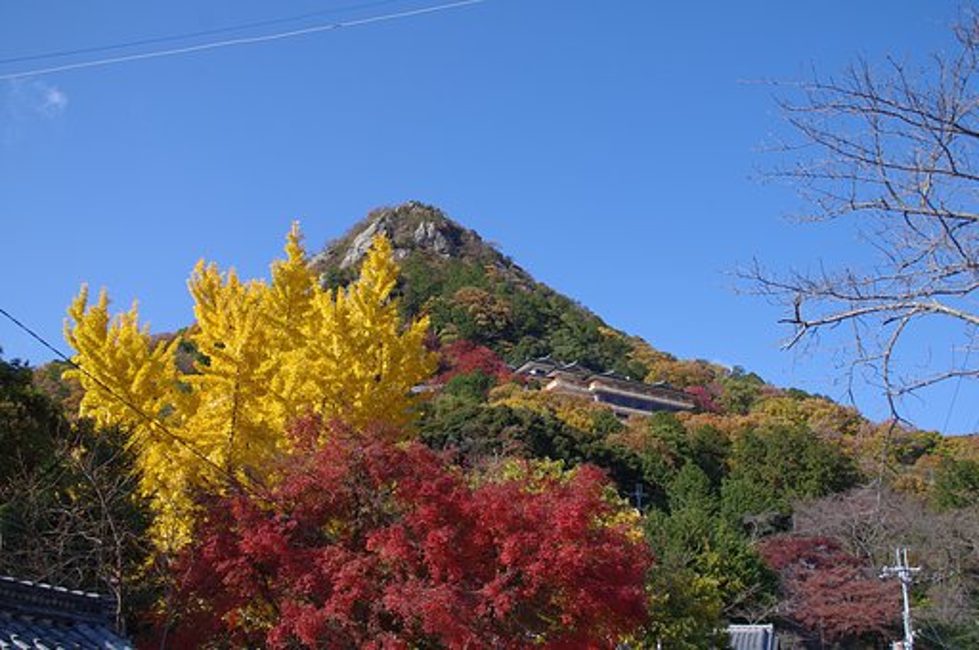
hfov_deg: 46.5
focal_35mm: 42
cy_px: 325
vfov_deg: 31.8
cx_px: 490
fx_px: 1141
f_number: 6.3
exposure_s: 1/400
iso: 100
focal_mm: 28
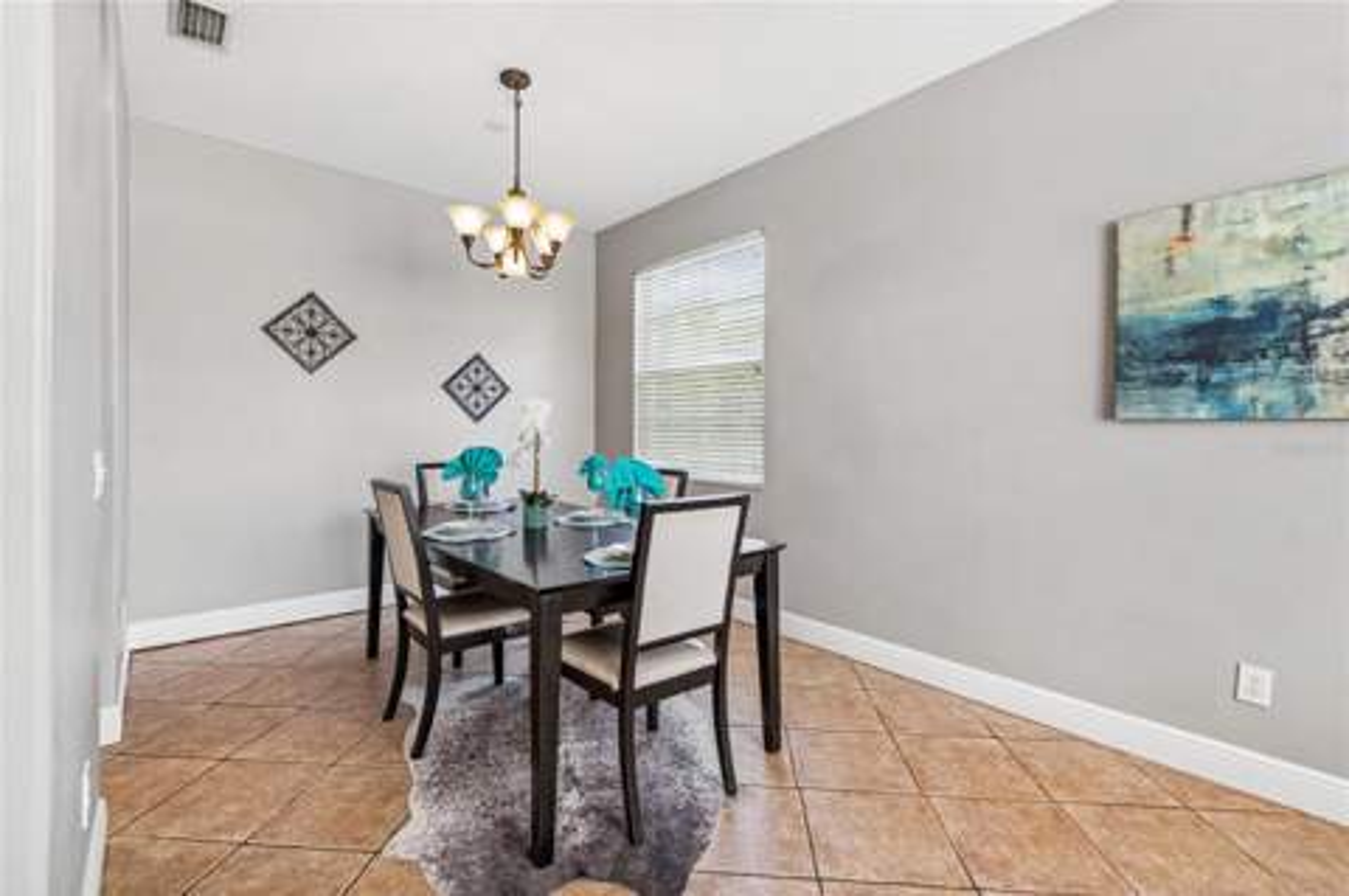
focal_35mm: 15
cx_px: 674
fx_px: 561
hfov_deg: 100.4
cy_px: 448
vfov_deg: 77.2
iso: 100
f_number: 7.1
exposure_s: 1/20
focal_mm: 10
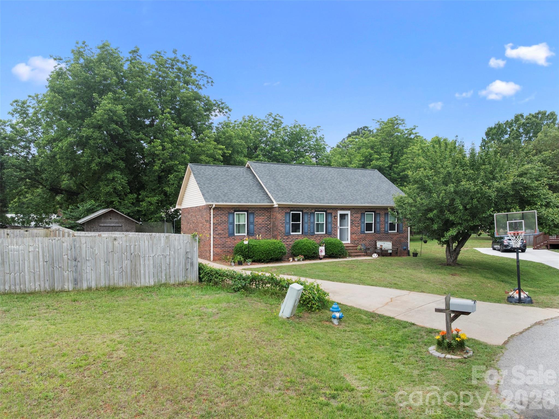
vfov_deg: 56.8
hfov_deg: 71.6
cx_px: 280
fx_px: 387
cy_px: 210
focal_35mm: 24
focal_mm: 12.29
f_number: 2.8
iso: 210
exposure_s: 1/1600
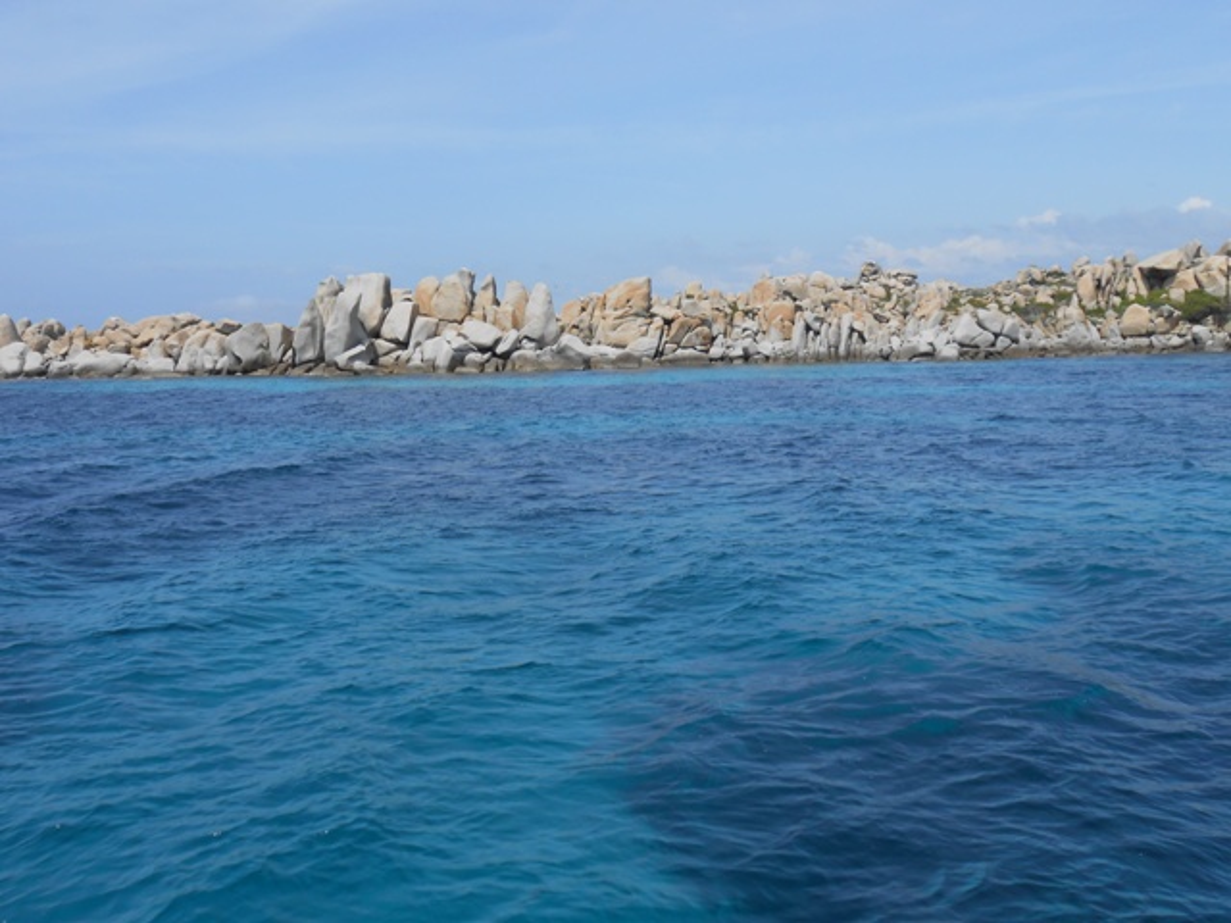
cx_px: 616
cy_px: 462
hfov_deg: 54.0
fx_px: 1209
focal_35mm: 34
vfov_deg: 41.8
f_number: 3.9
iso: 80
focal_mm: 6
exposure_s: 1/1000
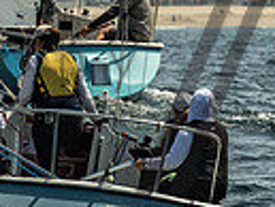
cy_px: -22
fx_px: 8651
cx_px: -25
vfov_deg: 1.4
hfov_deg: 1.8
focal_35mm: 1088
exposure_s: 1/2500
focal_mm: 170
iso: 320
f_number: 6.3
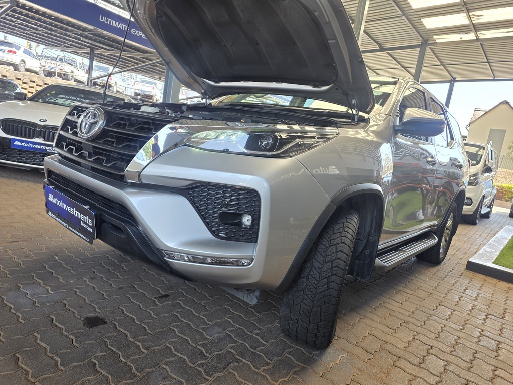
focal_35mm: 23
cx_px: 256
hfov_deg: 73.9
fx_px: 341
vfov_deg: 58.9
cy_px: 192
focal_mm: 6.25
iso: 80
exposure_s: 1/180
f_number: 1.7
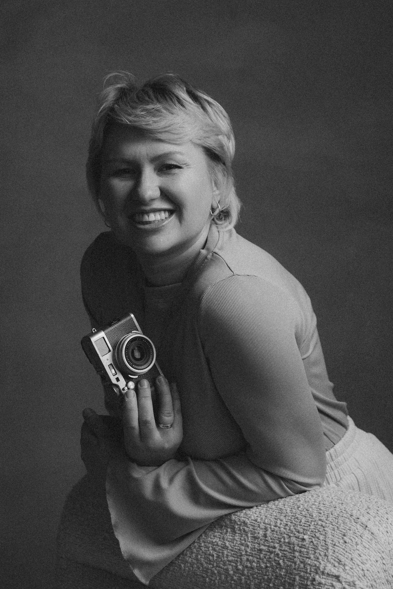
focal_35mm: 105
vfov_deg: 19.5
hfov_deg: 13.0
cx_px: 196
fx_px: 1720
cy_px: 294
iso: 1250
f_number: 3.5
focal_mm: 70
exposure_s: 1/320
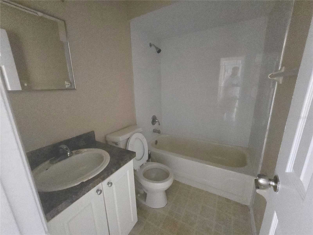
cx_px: 156
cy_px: 118
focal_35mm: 13
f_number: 2.2
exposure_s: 1/24
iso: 1600
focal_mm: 2.2
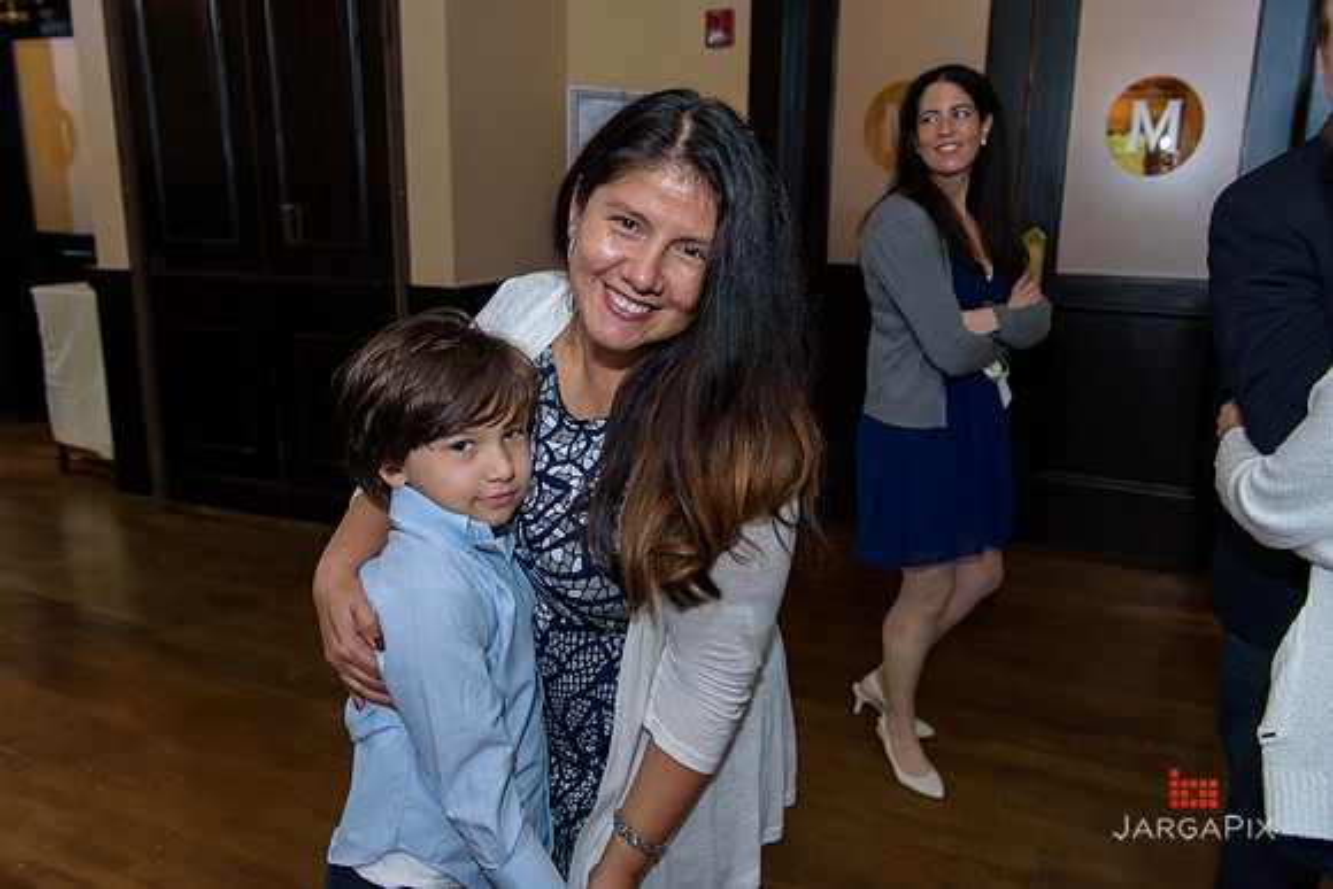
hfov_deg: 63.6
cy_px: 444
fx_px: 1074
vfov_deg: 45.0
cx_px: 666
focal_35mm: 29
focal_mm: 29
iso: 1250
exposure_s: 1/125
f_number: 3.2
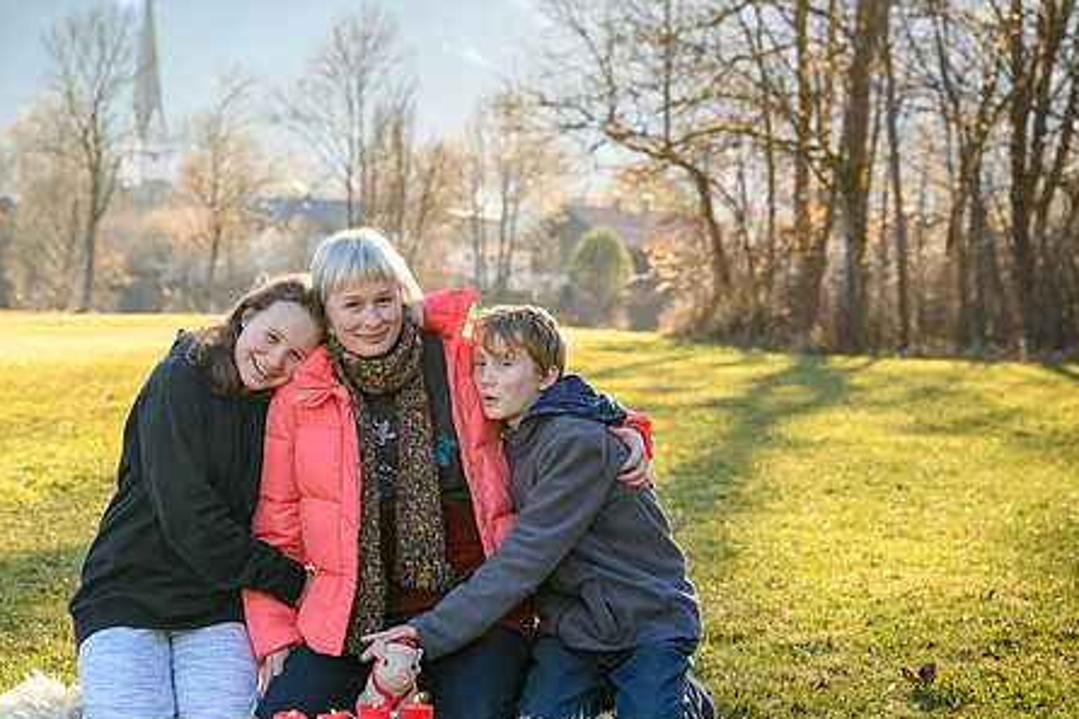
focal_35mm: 91
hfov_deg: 22.3
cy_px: 426
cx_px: 409
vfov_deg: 15.0
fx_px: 2726
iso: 100
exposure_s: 1/125
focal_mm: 70
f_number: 5
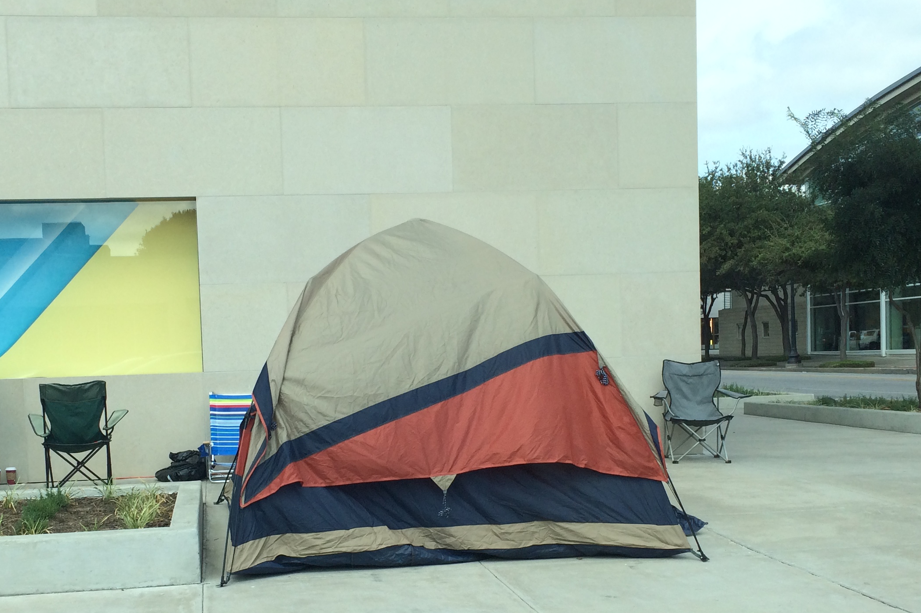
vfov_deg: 28.4
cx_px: 379
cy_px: 411
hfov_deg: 41.8
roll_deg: +2.1
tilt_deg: -3.1
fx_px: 1202
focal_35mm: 47
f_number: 2.2
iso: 32
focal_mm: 4.15
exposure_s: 1/1001
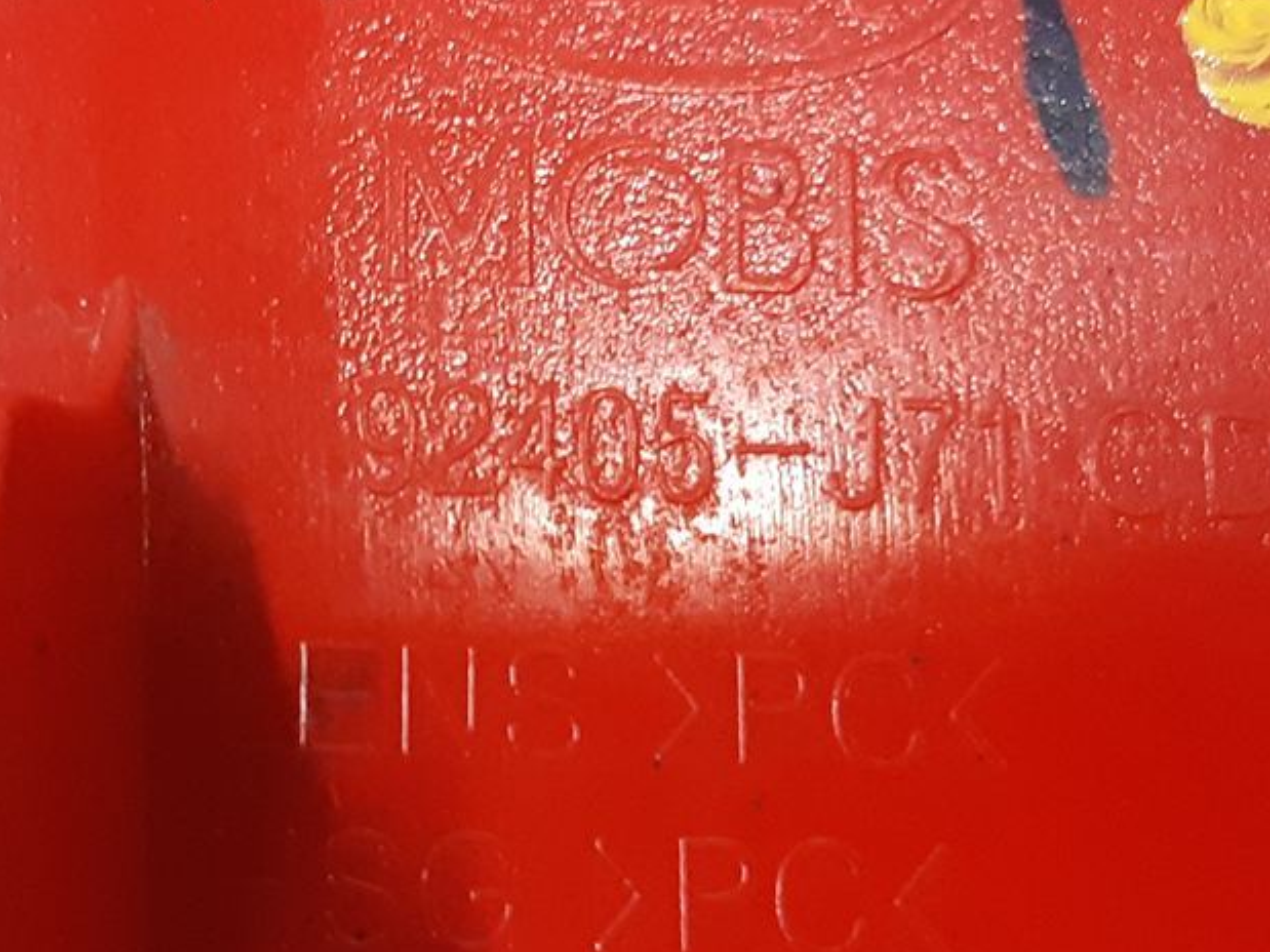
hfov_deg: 22.6
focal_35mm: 86
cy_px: 517
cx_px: 351
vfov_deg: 17.2
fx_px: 3155
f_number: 1.7
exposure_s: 1/50
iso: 250
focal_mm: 3.93
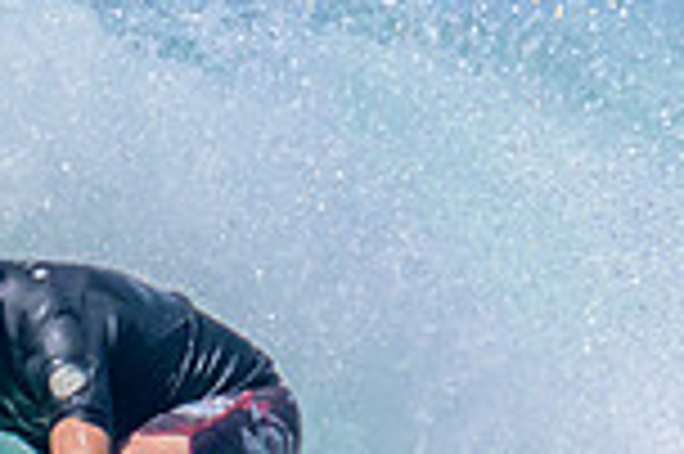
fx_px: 79504
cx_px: -169
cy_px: 336
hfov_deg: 0.5
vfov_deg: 0.3
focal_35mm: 4189
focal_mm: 800
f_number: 16
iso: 1600
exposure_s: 1/2000
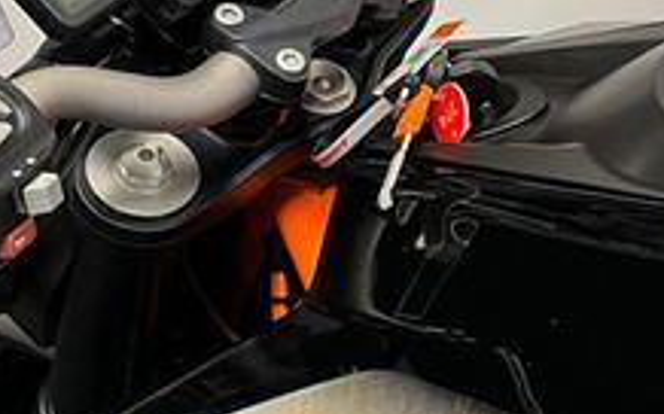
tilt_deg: -34.0
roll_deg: -0.9
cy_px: 240
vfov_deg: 16.1
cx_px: 548
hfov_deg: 25.0
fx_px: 1465
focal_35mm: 81
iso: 100
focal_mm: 5.1
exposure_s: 1/50
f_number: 1.6
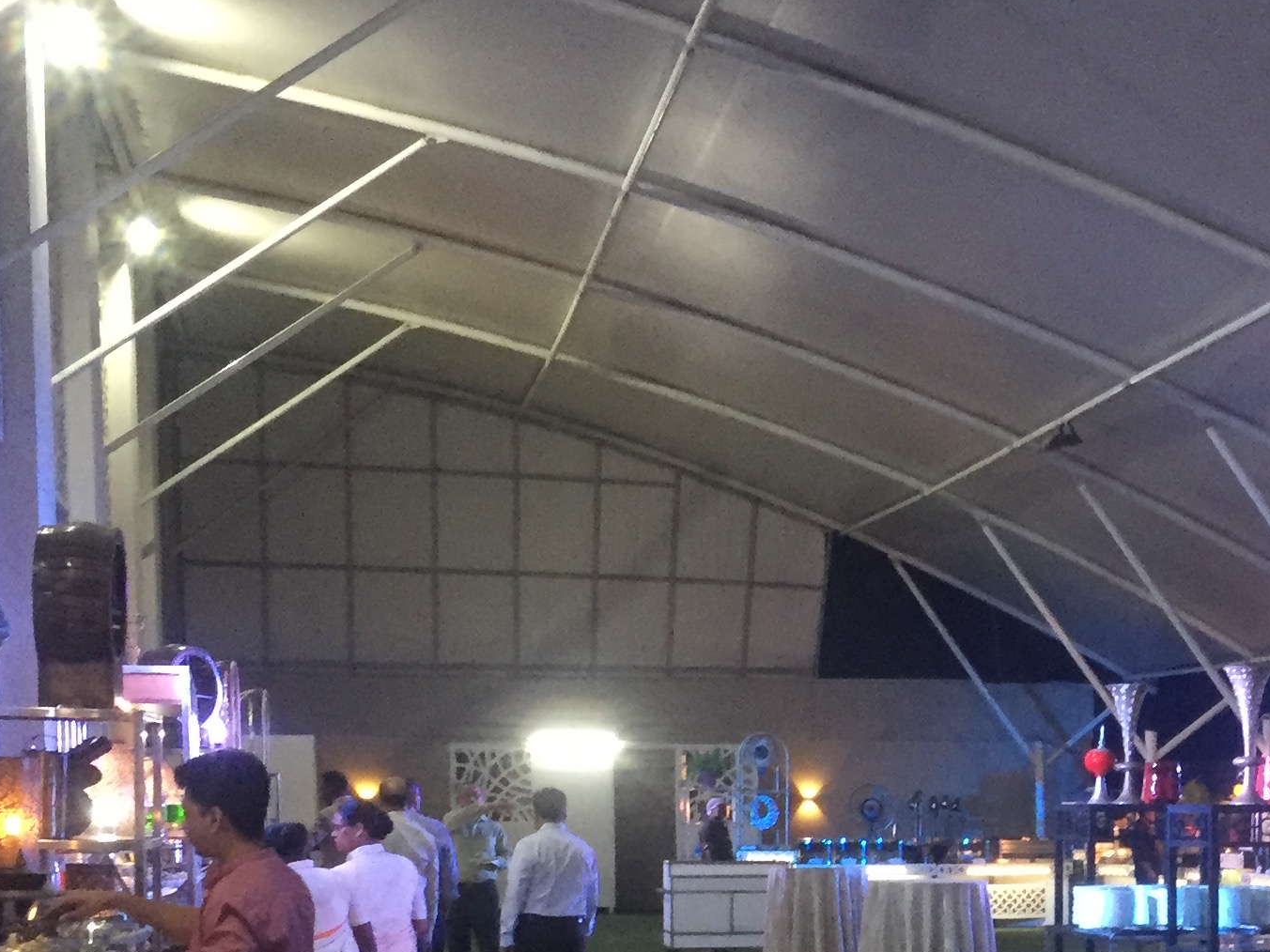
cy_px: 921
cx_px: 1199
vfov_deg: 20.4
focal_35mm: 70
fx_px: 2568
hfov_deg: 26.6
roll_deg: -0.2
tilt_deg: -5.0
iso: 250
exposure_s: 1/33
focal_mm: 4.15
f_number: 2.2
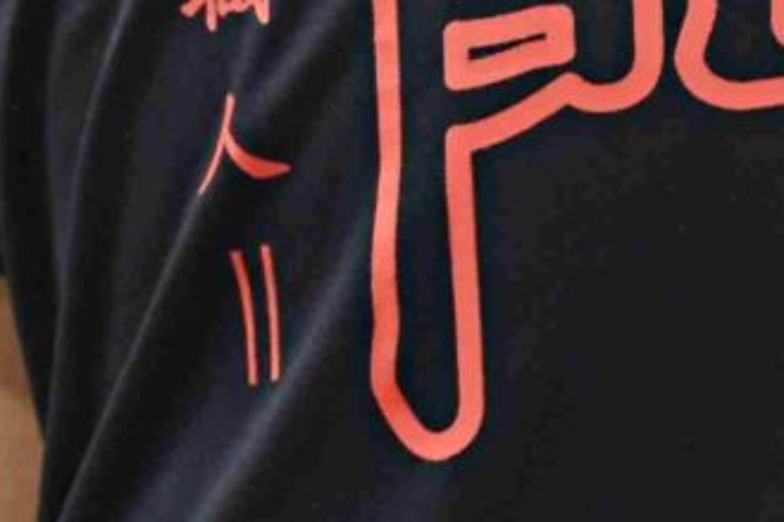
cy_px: -297
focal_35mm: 409
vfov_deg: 3.3
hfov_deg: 5.0
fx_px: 8900
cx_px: 1418
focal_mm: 35
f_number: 1.8
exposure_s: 1/125
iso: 500
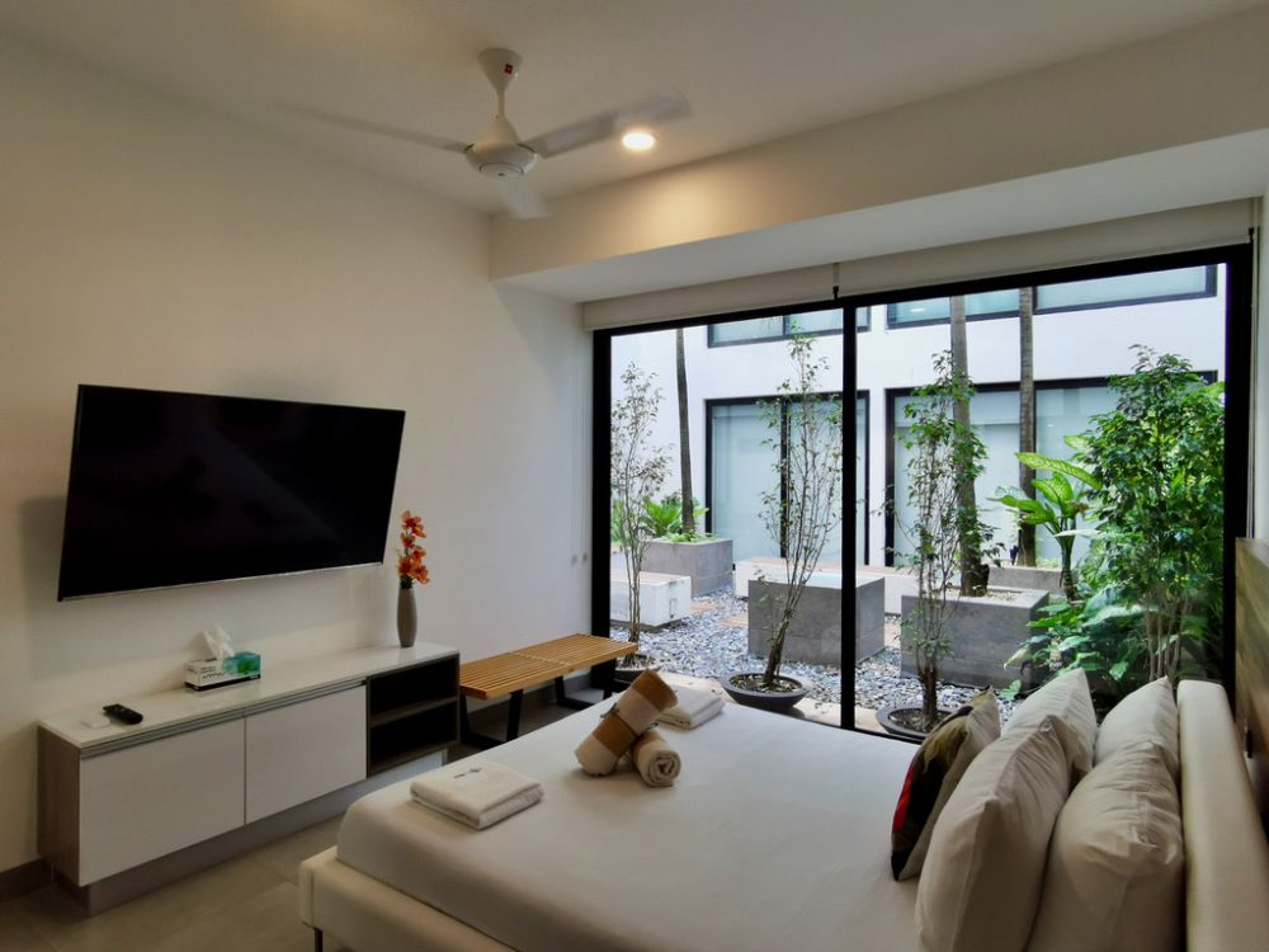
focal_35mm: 20
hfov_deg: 81.7
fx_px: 733
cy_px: 476
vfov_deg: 66.0
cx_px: 634
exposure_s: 1/60
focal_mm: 2.35
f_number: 2.2
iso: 80
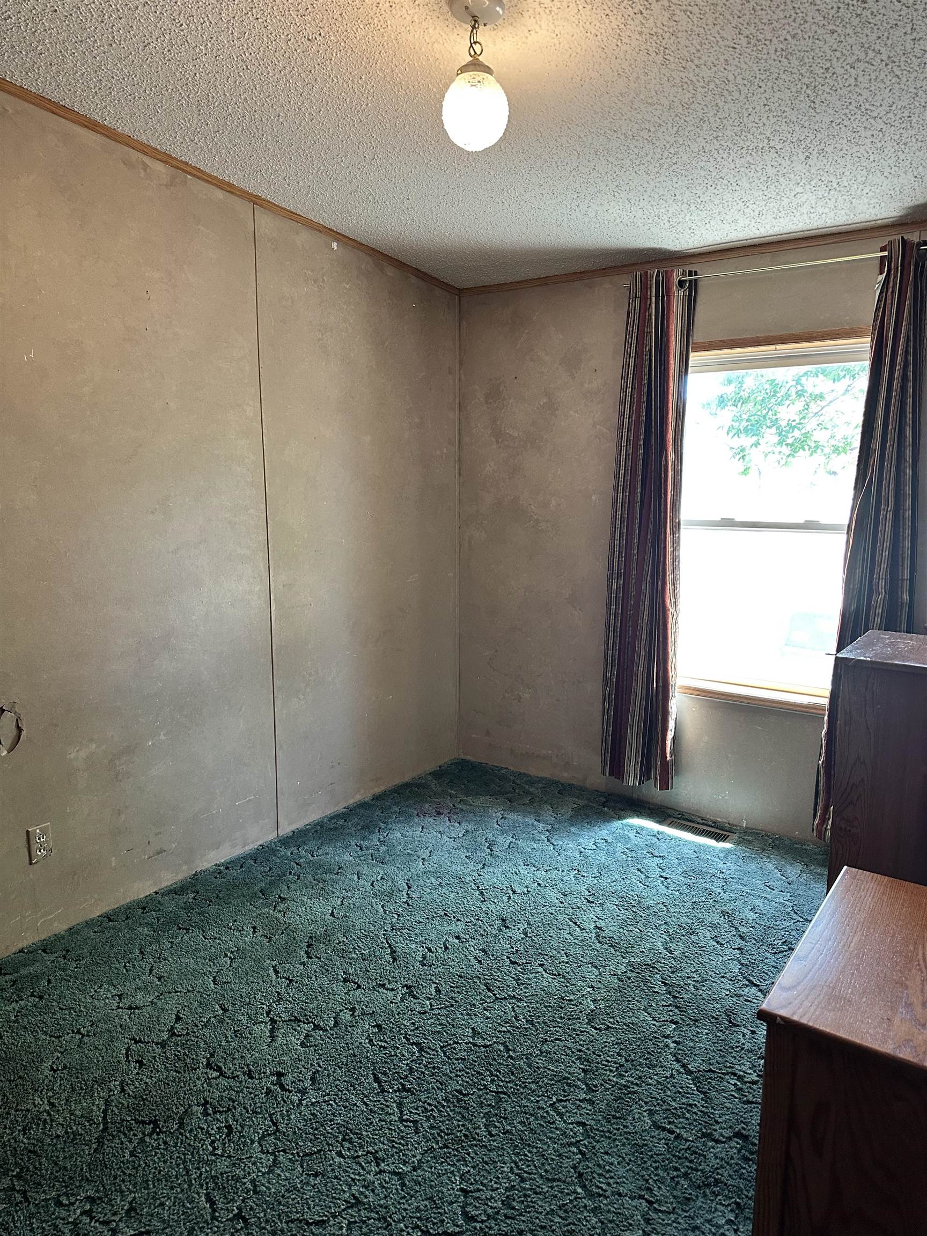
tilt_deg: -8.5
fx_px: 857
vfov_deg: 71.6
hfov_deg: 56.8
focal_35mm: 24
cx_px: 464
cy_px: 618
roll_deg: -0.1
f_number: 1.78
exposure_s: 1/60
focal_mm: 6.86
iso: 250
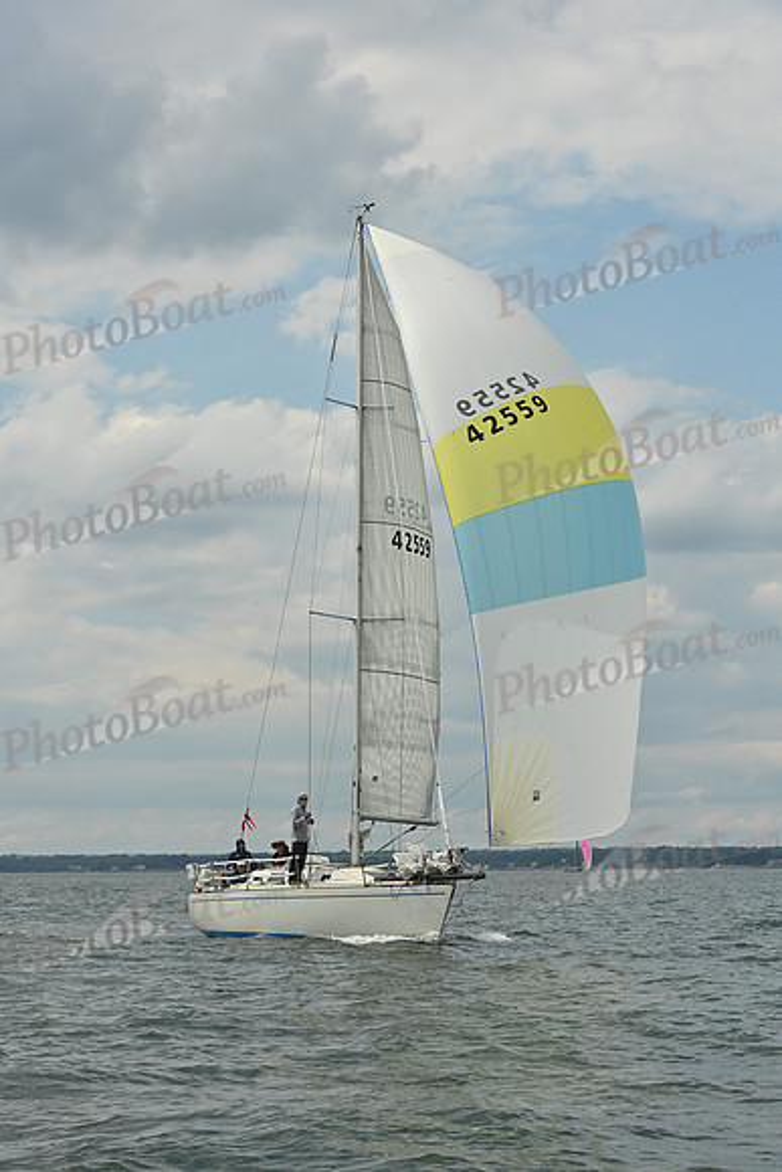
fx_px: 2540
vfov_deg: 26.0
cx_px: 391
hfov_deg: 17.5
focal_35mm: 78
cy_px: 586
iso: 320
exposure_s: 1/1600
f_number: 10
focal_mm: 78
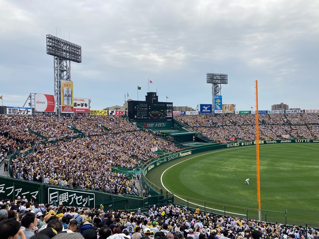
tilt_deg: +0.9
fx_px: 258
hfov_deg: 63.4
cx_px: 160
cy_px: 120
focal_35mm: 28
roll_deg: +0.8
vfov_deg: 49.7
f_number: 1.8
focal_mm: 3.99
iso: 25
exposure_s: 1/2857
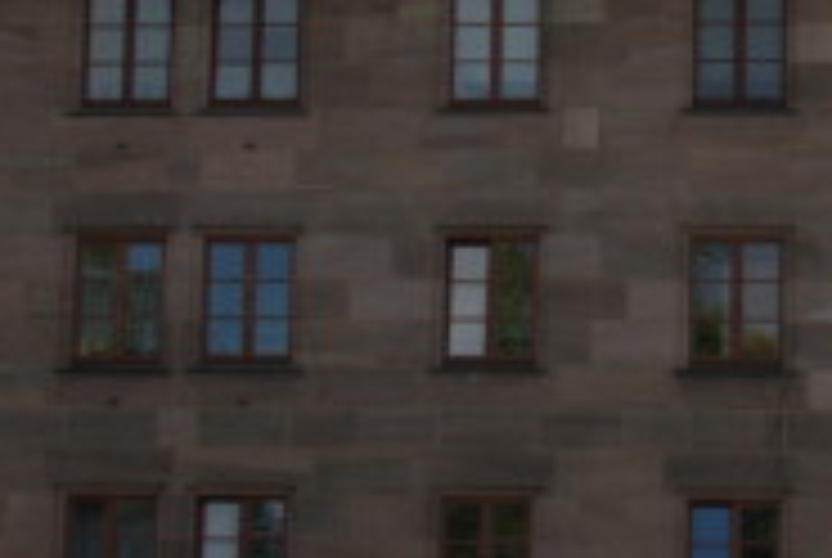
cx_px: 630
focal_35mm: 175
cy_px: 169
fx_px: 4051
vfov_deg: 7.9
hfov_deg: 11.7
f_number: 8
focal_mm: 24
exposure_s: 1/250
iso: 200
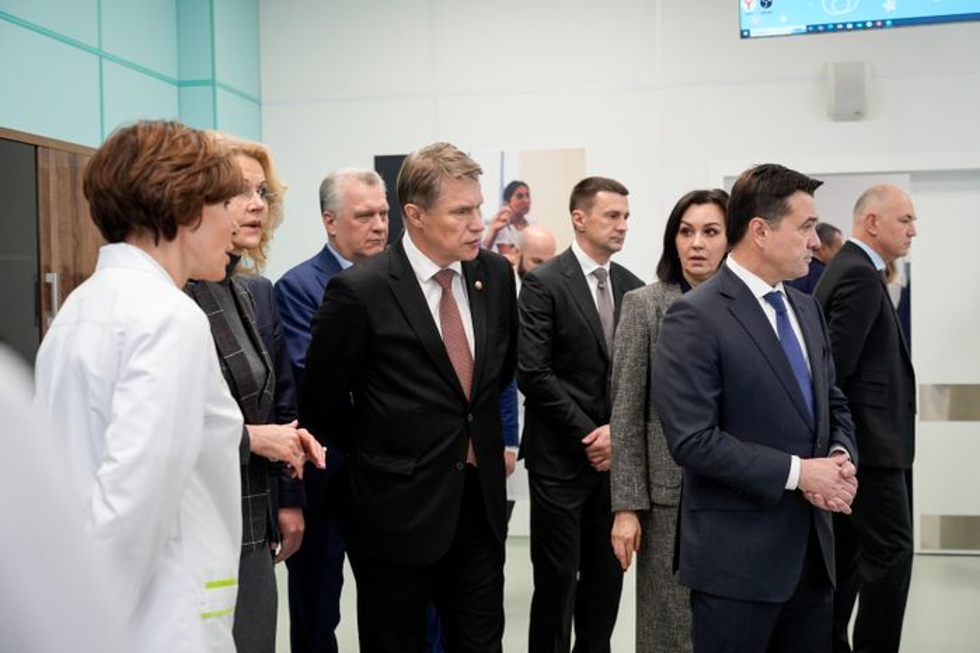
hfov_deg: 46.4
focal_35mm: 42
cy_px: 326
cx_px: 490
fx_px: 1143
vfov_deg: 31.9
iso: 1600
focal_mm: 42
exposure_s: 1/320
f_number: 3.5
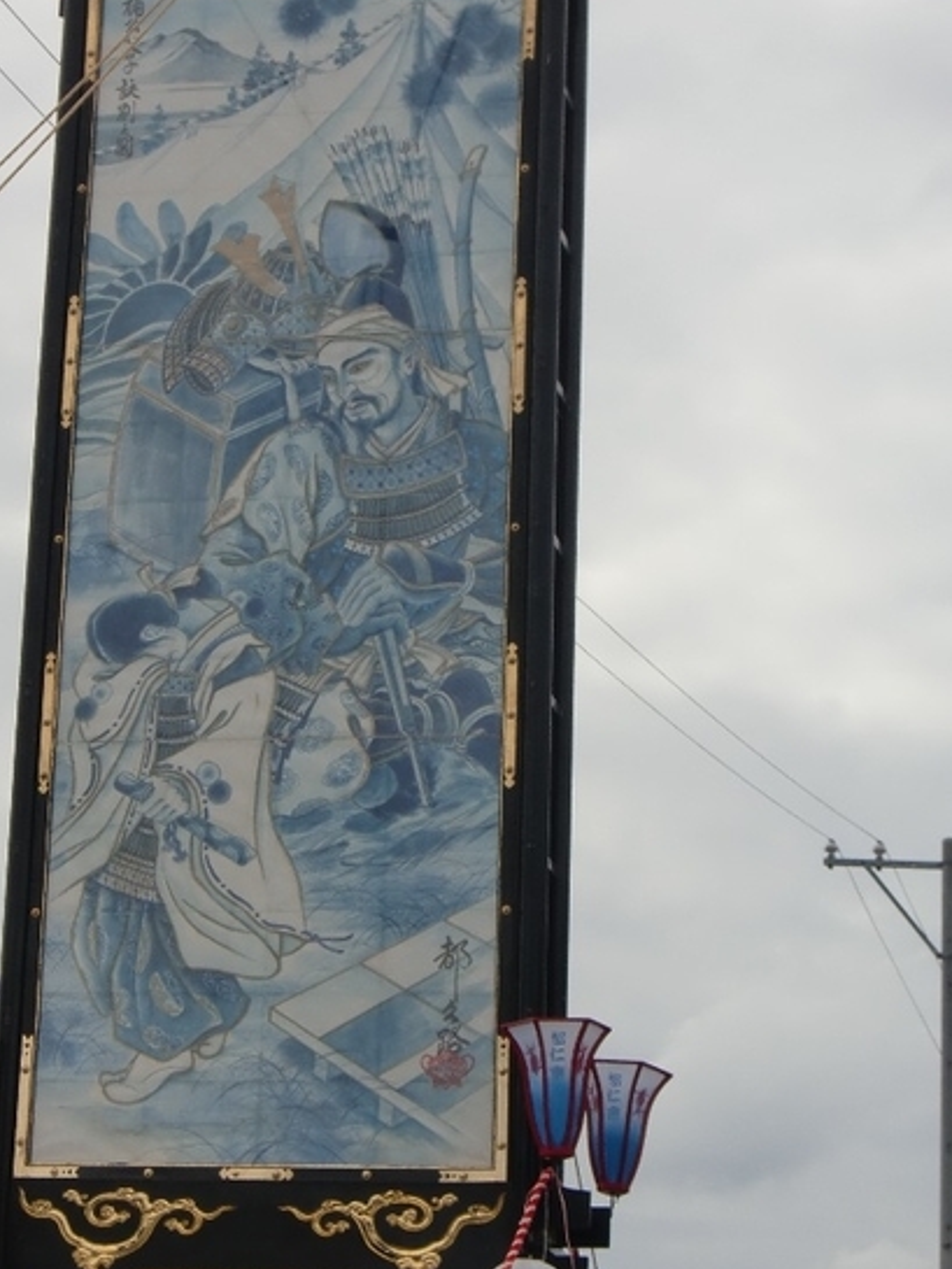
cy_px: 435
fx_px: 4252
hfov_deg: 12.8
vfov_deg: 16.9
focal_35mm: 116
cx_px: 335
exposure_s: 1/800
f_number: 4.6
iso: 64
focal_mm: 13.9
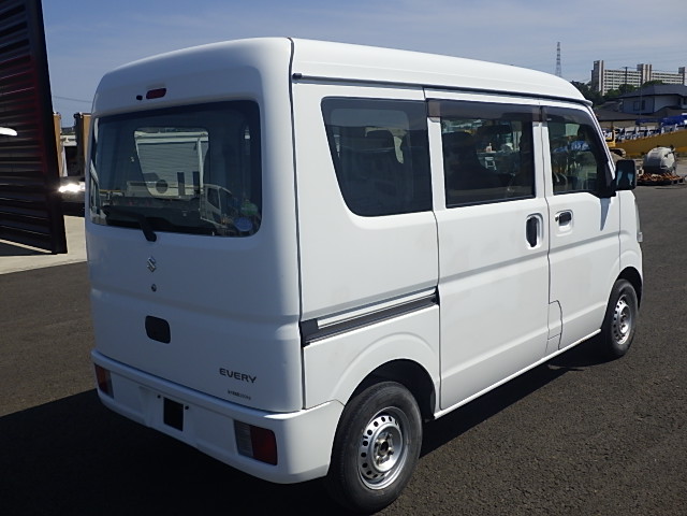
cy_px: 258
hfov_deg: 54.0
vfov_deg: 41.8
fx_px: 675
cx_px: 344
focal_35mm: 34
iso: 125
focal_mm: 6.1
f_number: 4.6
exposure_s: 1/1500
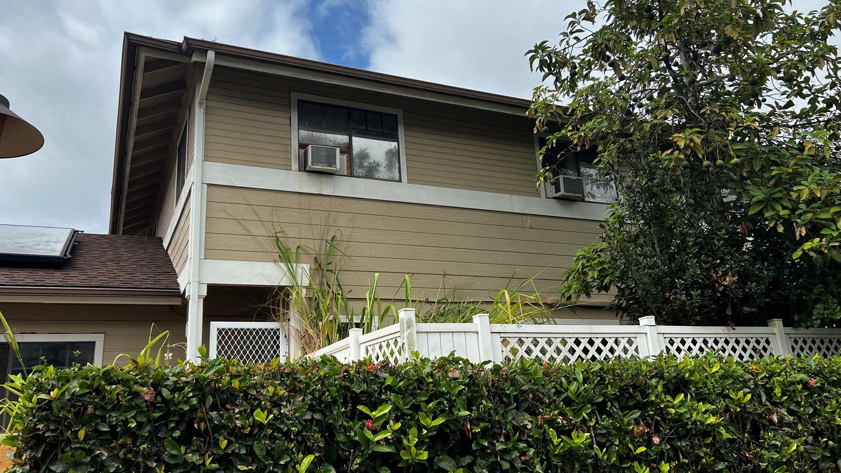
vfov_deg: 40.1
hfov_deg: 66.1
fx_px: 647
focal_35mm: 29
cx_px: 411
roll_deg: +2.9
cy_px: 217
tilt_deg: +15.7
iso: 50
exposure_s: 1/4115
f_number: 1.5
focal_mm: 5.7
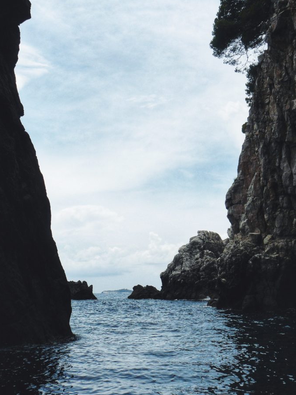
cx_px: 157
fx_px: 468
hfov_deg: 35.1
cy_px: 200
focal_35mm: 41
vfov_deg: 45.8
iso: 100
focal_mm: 6
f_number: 7.1
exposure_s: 1/400
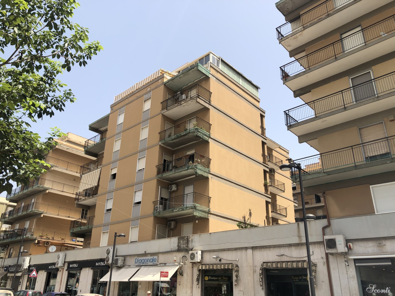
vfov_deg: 49.7
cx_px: 198
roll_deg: -2.5
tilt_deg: +23.7
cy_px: 148
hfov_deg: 63.4
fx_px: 320
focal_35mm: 28
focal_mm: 3.99
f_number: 1.8
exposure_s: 1/1715
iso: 20
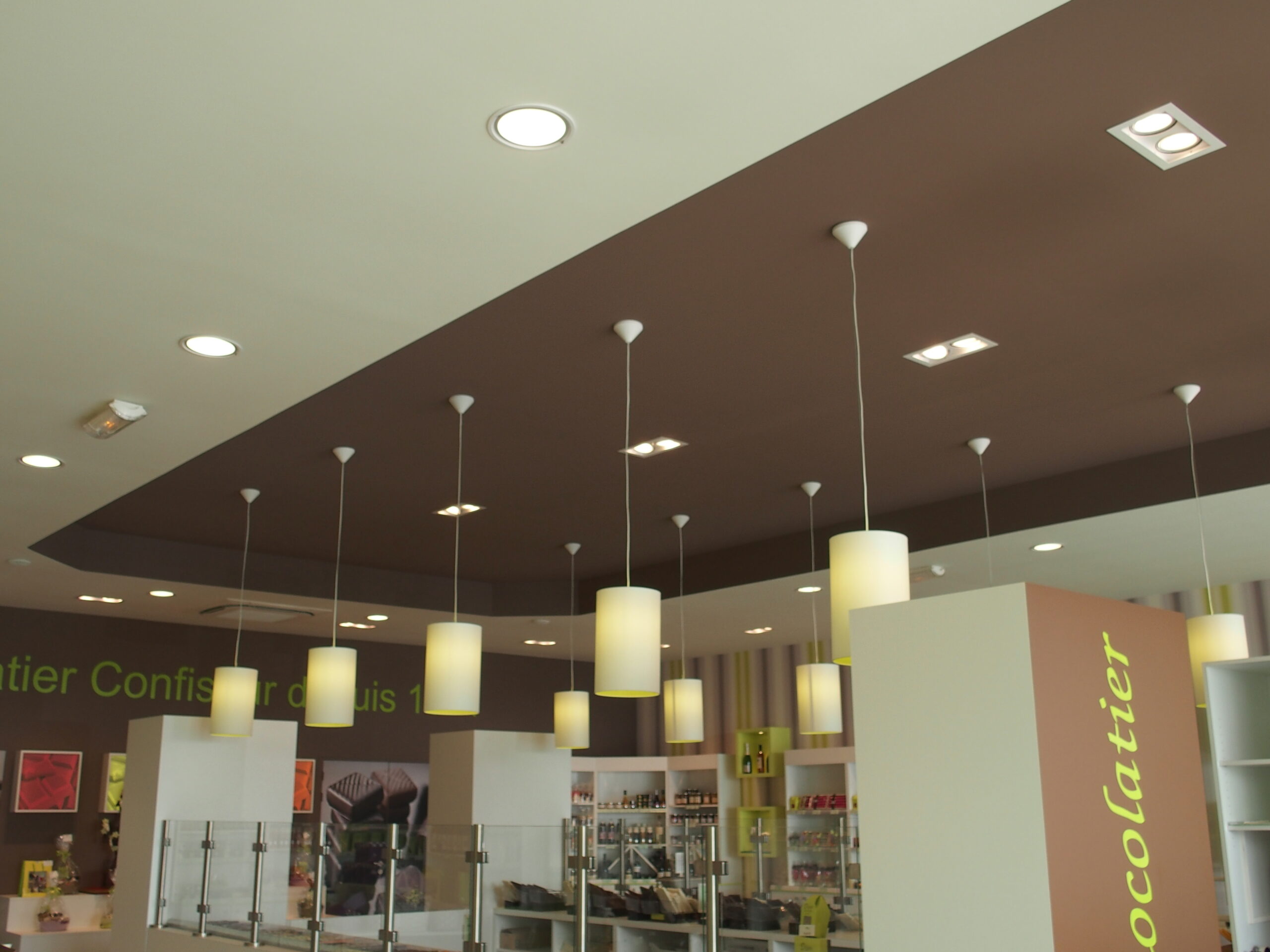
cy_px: 476
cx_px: 635
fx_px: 1284
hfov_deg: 52.6
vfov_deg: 40.7
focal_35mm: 35
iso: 100
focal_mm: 7.4
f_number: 3.2
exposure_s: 1/125
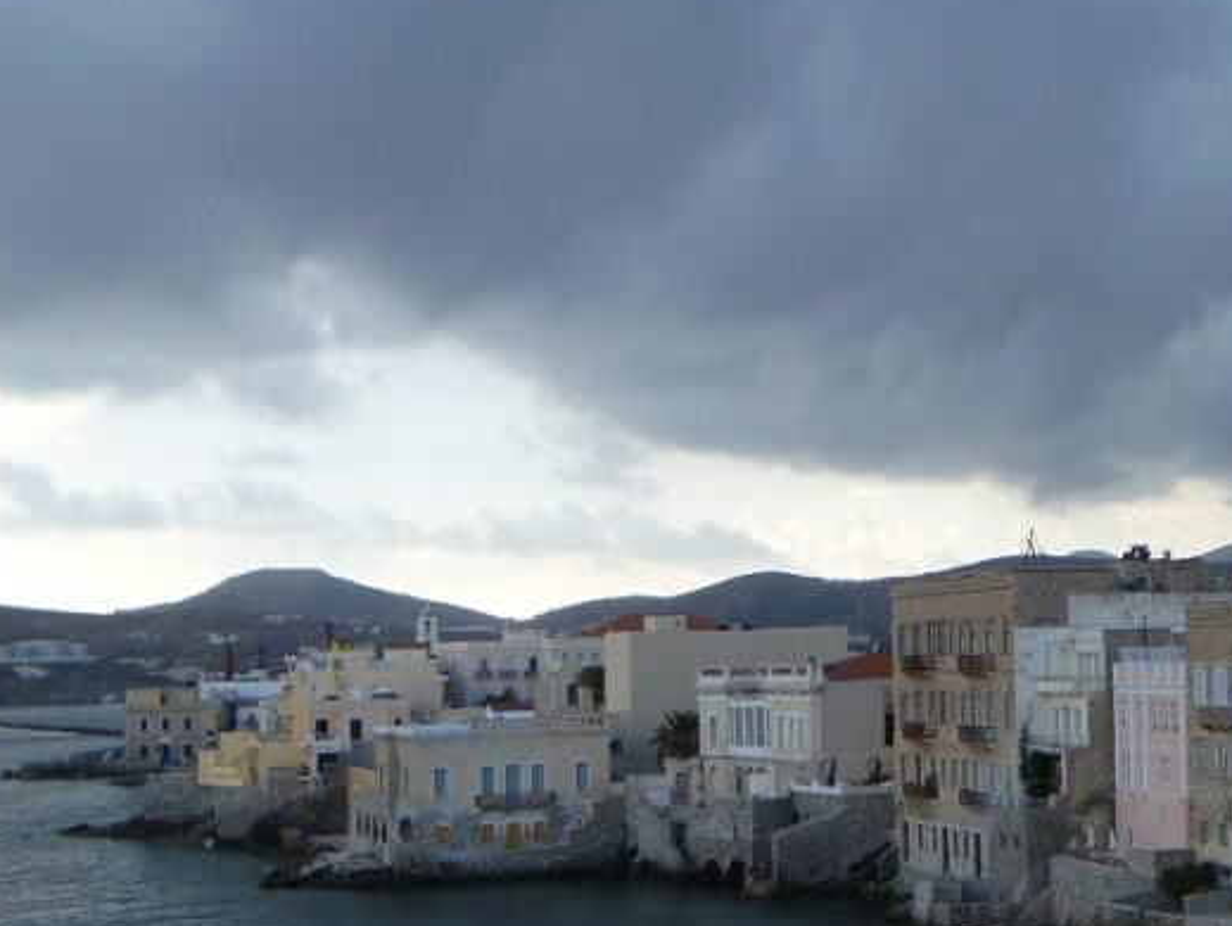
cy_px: 463
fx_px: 2457
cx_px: 1113
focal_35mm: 69
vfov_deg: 21.3
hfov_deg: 27.1
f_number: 3.5
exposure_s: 1/250
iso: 80
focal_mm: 6.3
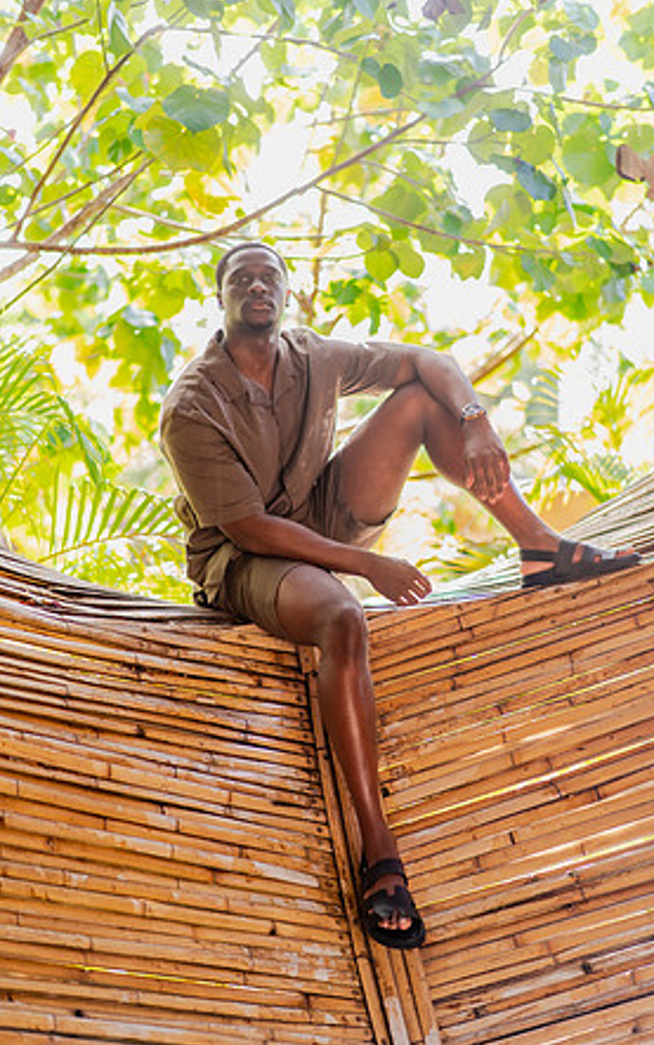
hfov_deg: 21.6
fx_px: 1711
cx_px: 335
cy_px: 519
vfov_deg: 34.0
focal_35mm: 60
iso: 125
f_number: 1.4
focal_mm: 58
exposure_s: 1/200
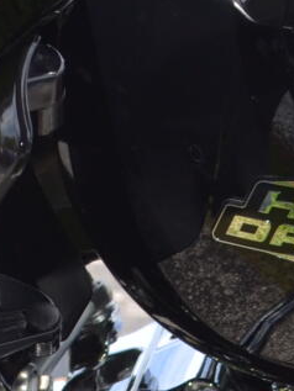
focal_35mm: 382
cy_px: -237
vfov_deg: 5.1
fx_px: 4323
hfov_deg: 3.9
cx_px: 111
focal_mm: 42
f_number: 8
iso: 100
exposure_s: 1/200
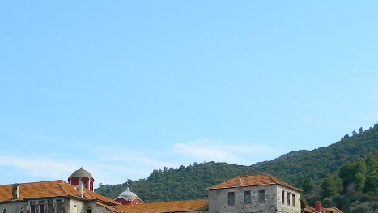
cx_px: 112
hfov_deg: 26.9
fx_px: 782
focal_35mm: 78
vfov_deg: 14.9
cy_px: 261
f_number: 3.1
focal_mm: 4.5
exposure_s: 1/800
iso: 80
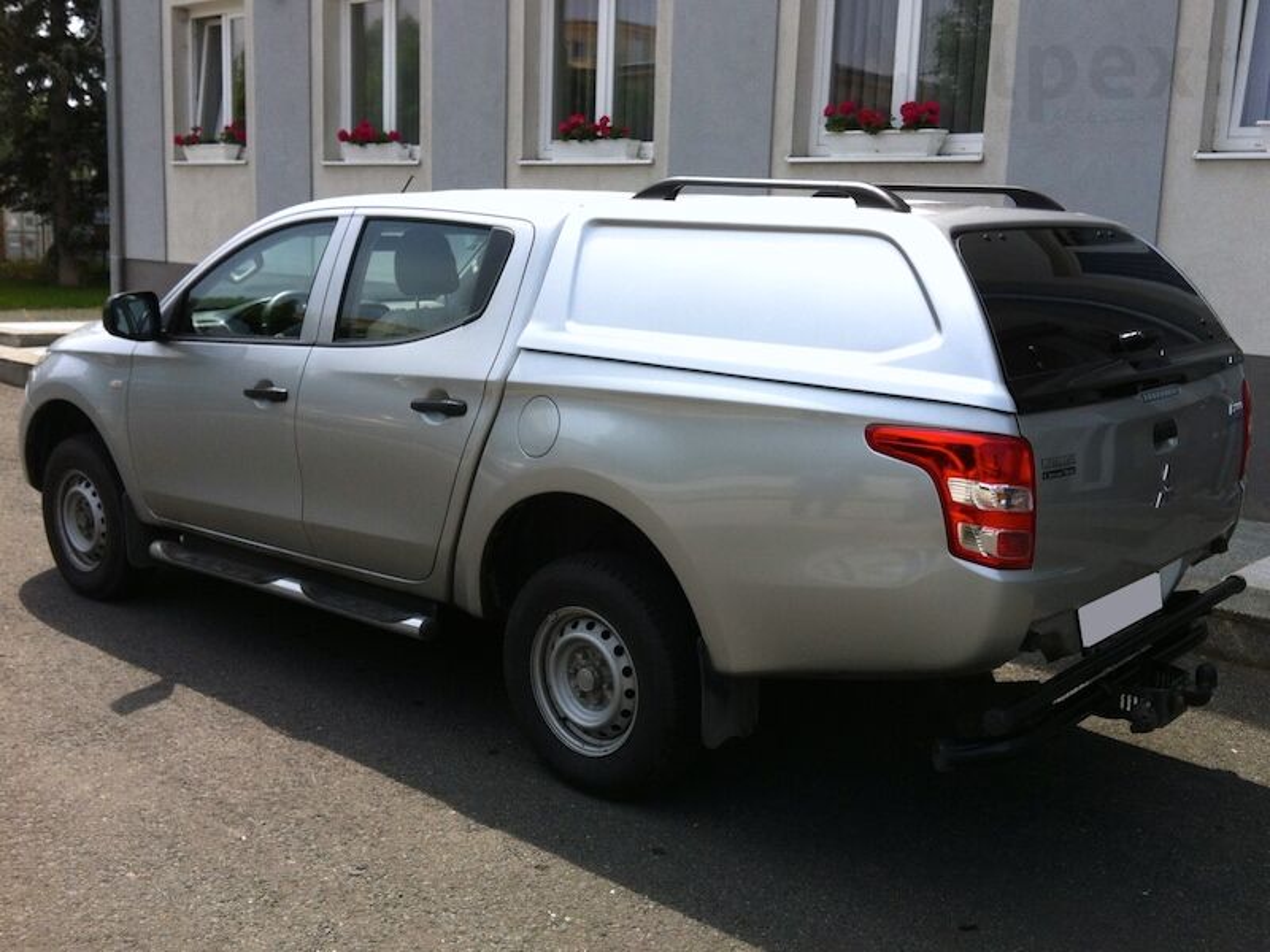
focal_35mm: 35
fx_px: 1284
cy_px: 476
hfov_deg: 52.6
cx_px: 635
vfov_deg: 40.7
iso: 80
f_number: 2.8
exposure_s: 1/838
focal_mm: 3.85
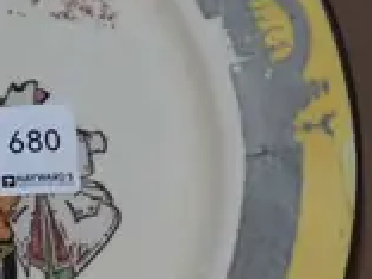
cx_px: 408
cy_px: 448
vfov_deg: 6.2
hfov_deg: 8.3
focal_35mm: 237
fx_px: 2547
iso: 1600
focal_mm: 18
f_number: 5.6
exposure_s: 1/60
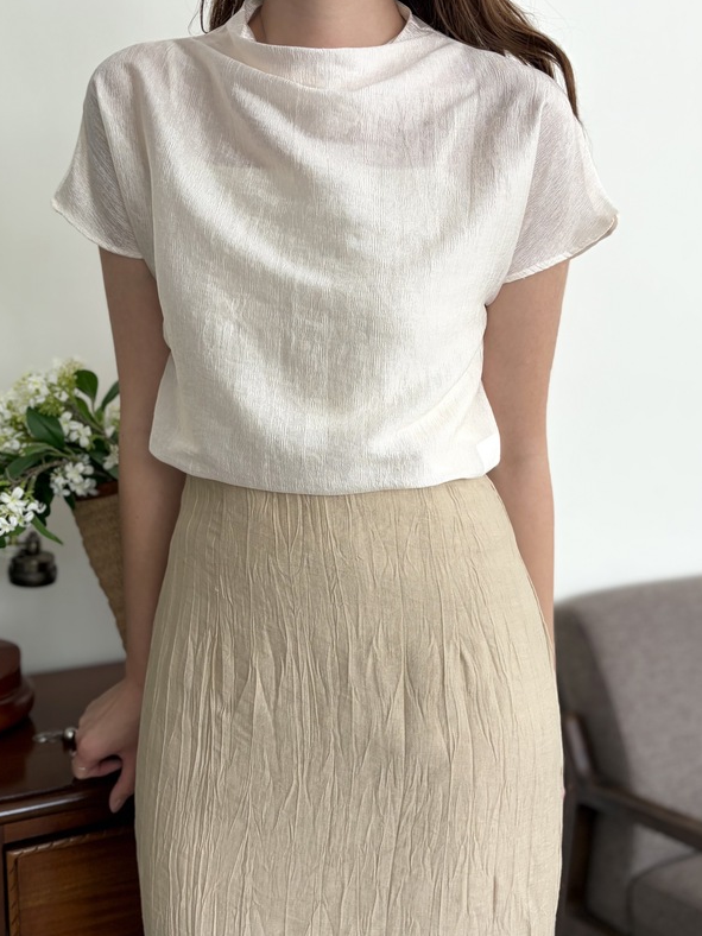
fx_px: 892
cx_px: 353
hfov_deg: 42.9
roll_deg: -0.2
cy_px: 525
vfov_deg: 55.2
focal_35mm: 33
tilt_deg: -6.5
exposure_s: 1/122
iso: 64
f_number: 1.6
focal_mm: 5.96
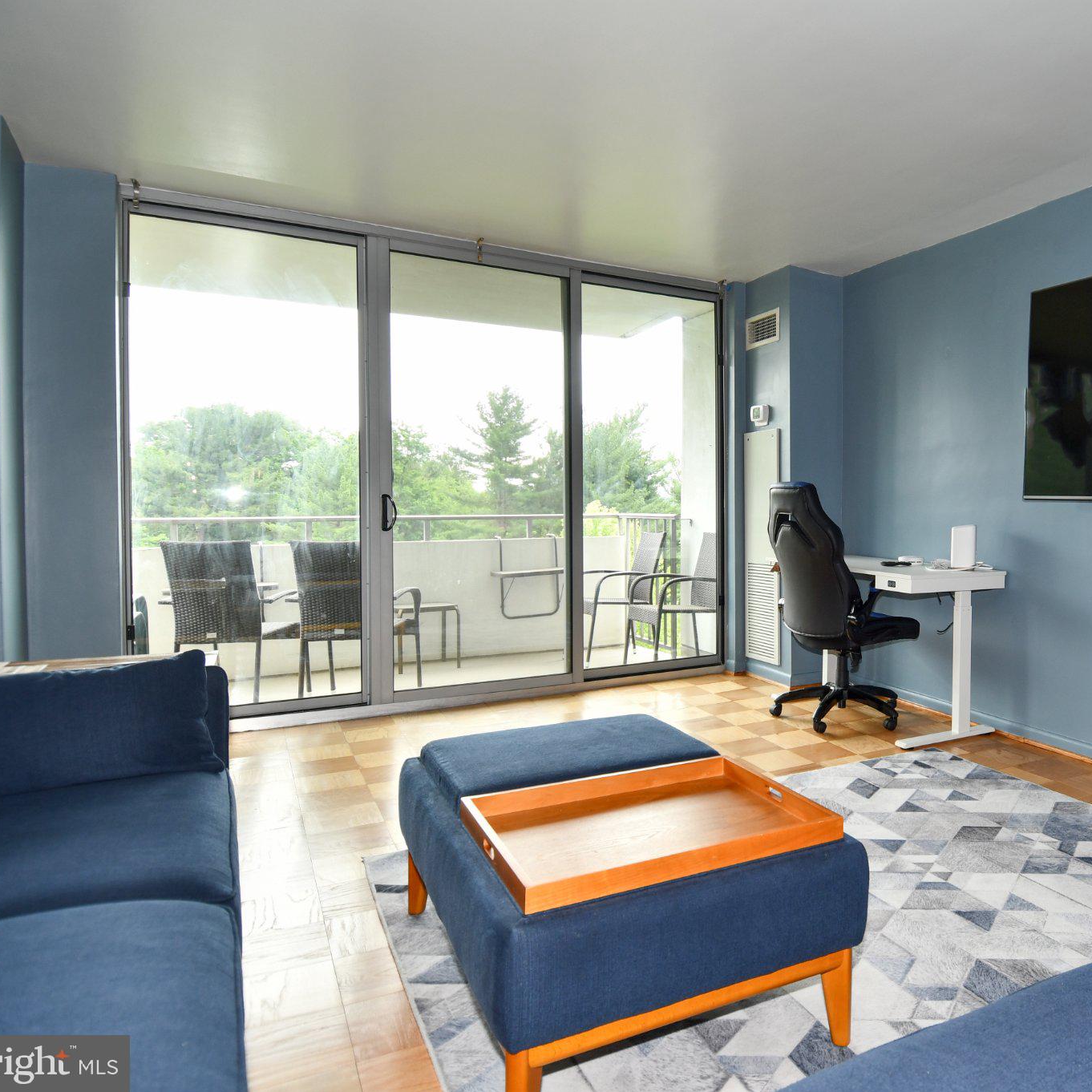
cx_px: 773
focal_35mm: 23
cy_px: 546
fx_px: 821
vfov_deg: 67.3
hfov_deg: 64.5
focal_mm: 12
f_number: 5
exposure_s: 1/100
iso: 200
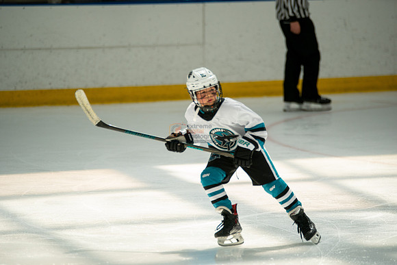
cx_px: 198
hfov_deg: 8.3
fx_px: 2724
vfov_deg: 5.6
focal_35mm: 247
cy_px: 132
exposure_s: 1/5000
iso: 1600
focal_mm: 247
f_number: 3.2
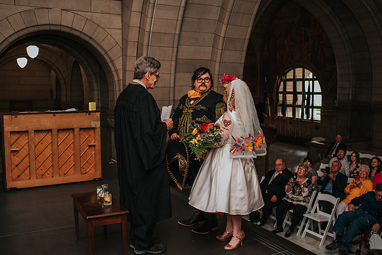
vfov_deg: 36.3
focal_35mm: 37
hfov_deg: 52.4
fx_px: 388
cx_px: 193
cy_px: 126
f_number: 3.5
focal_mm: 35
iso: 1000
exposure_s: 1/200
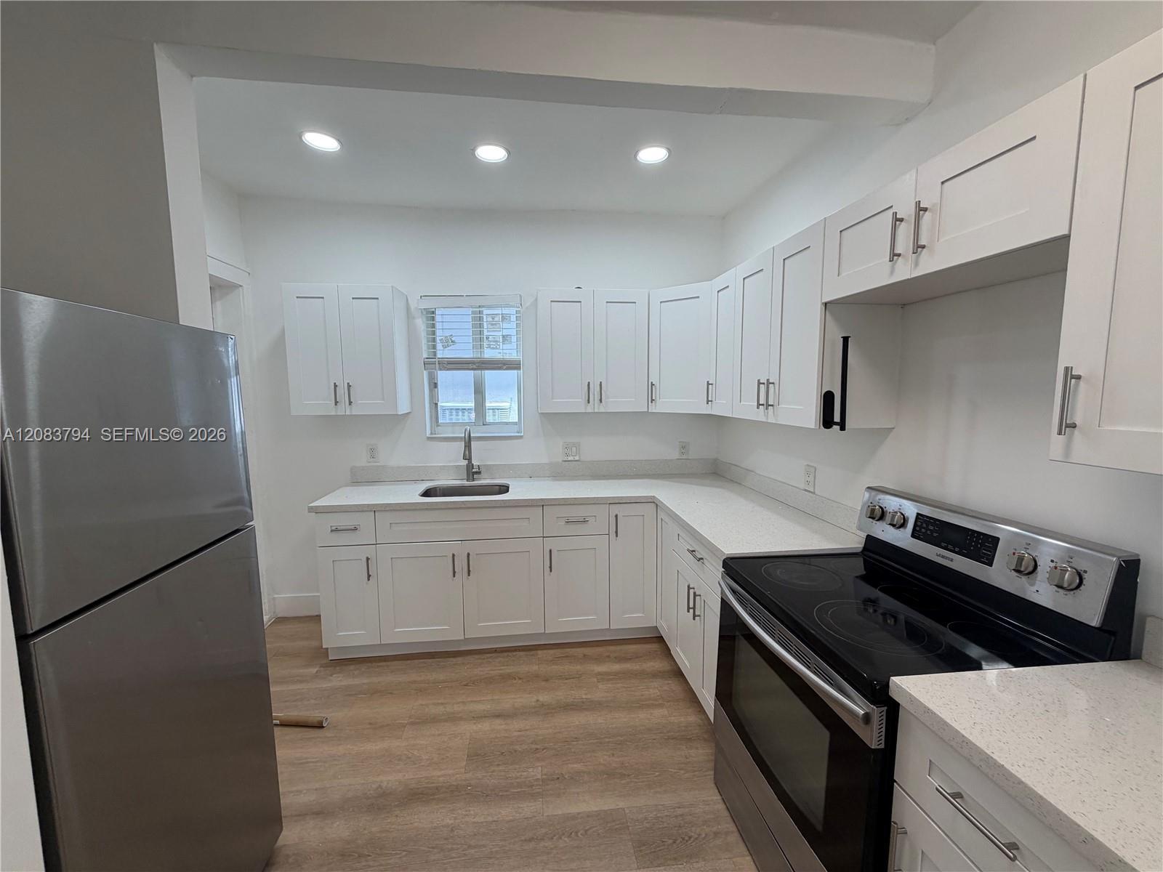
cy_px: 436
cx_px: 582
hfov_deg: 102.1
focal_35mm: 14
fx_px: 470
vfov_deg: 85.7
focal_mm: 2.22
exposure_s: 1/120
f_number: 2.2
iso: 125
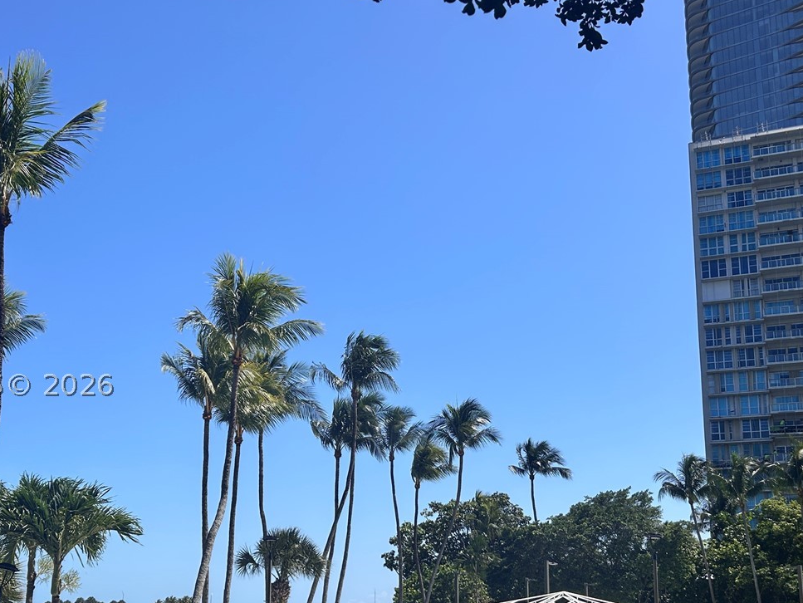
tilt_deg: +12.6
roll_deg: -1.8
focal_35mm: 43
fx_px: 998
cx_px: 368
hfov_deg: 43.8
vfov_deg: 33.4
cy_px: 385
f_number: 1.5
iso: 50
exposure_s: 1/4831
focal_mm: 5.7
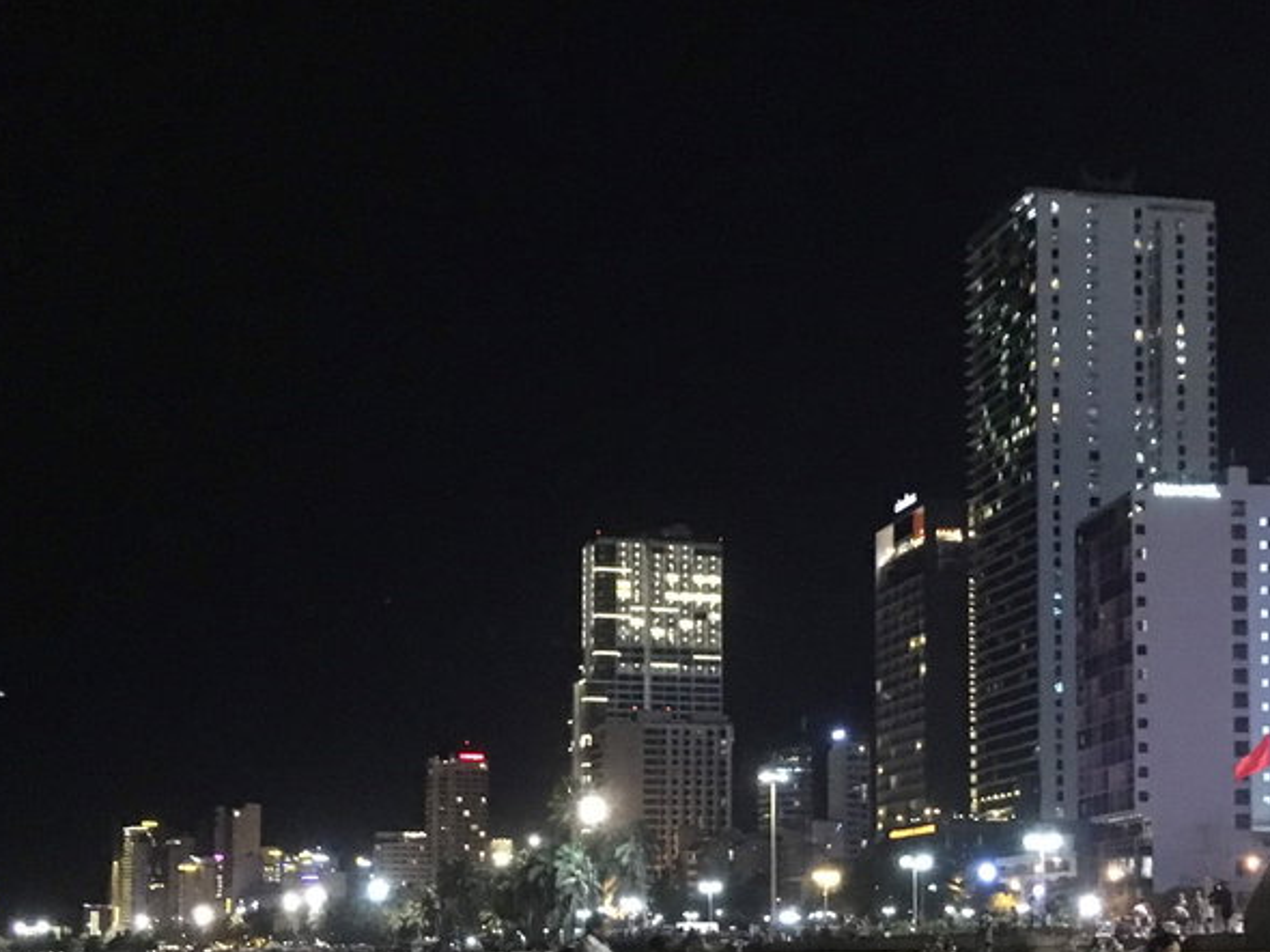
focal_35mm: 59
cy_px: 797
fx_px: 2164
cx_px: 749
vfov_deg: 24.3
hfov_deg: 32.6
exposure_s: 1/17
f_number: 2.2
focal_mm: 4.15
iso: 800
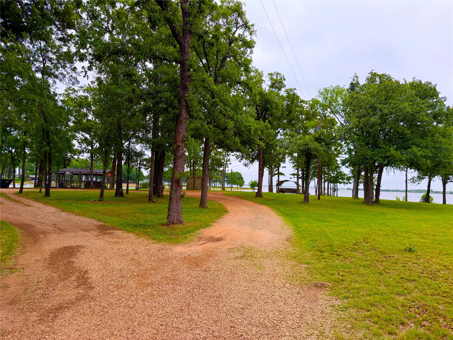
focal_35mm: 24
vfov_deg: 56.8
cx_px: 226
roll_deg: -2.5
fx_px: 314
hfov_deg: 71.6
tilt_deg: +2.6
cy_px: 170
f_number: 1.78
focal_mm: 6.76
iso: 100
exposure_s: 1/524
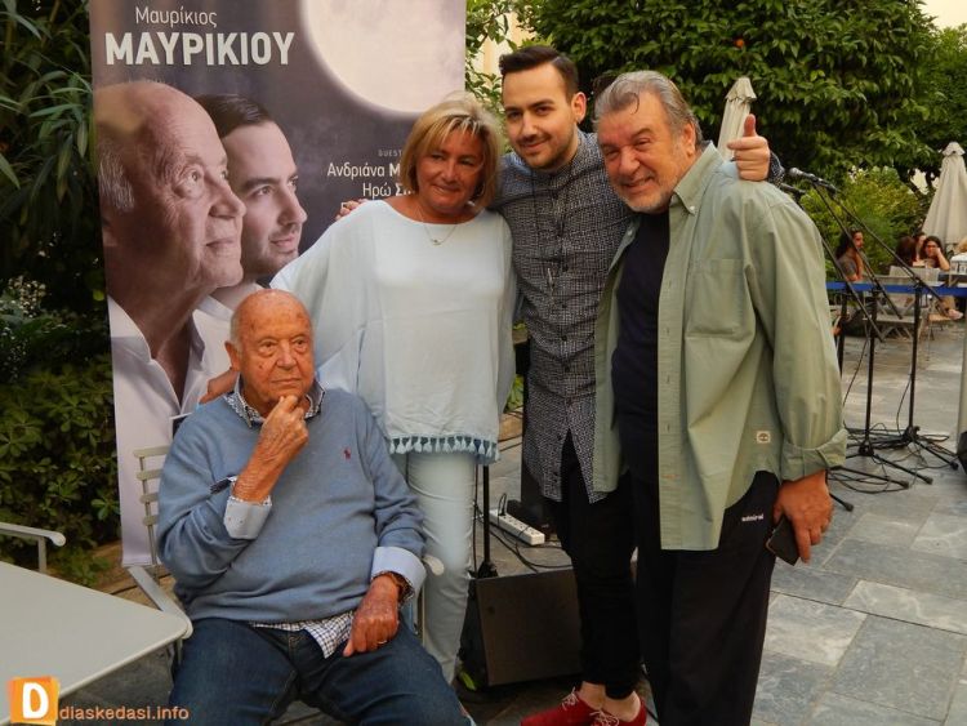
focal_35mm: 35
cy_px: 363
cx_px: 484
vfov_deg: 40.7
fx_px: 978
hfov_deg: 52.6
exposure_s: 1/250
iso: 160
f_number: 3.3
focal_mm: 6.1
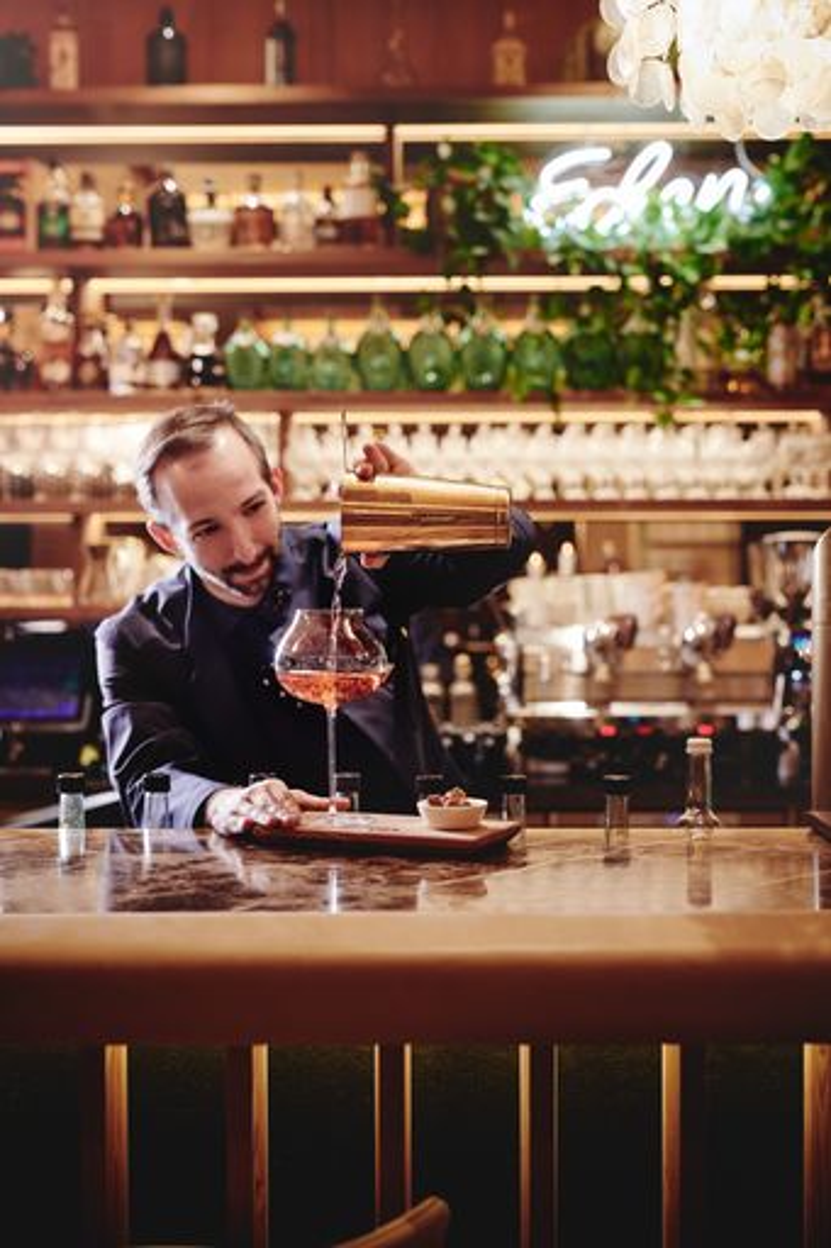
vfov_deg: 39.6
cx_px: 416
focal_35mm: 50
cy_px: 624
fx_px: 1732
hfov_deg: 27.0
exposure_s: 1/60
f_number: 3.5
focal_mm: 50
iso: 320
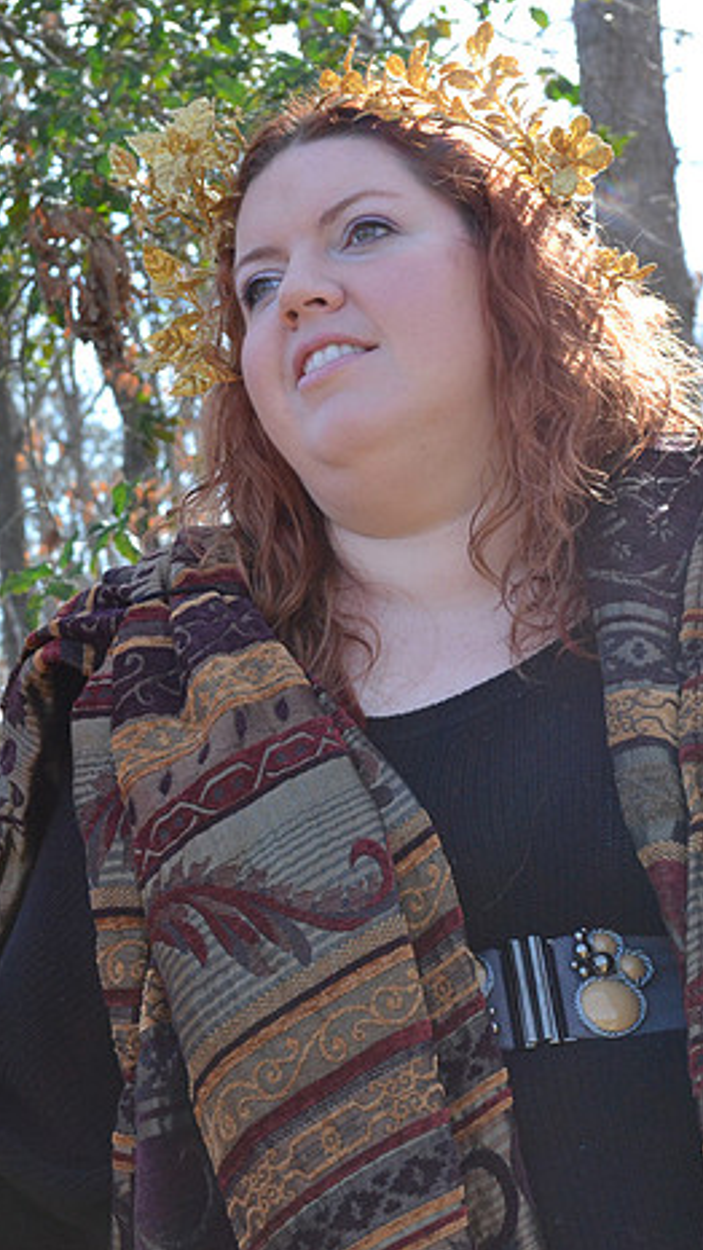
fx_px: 3569
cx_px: 433
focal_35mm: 108
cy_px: 724
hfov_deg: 11.2
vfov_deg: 19.9
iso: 1600
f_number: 10
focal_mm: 55
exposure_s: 1/400
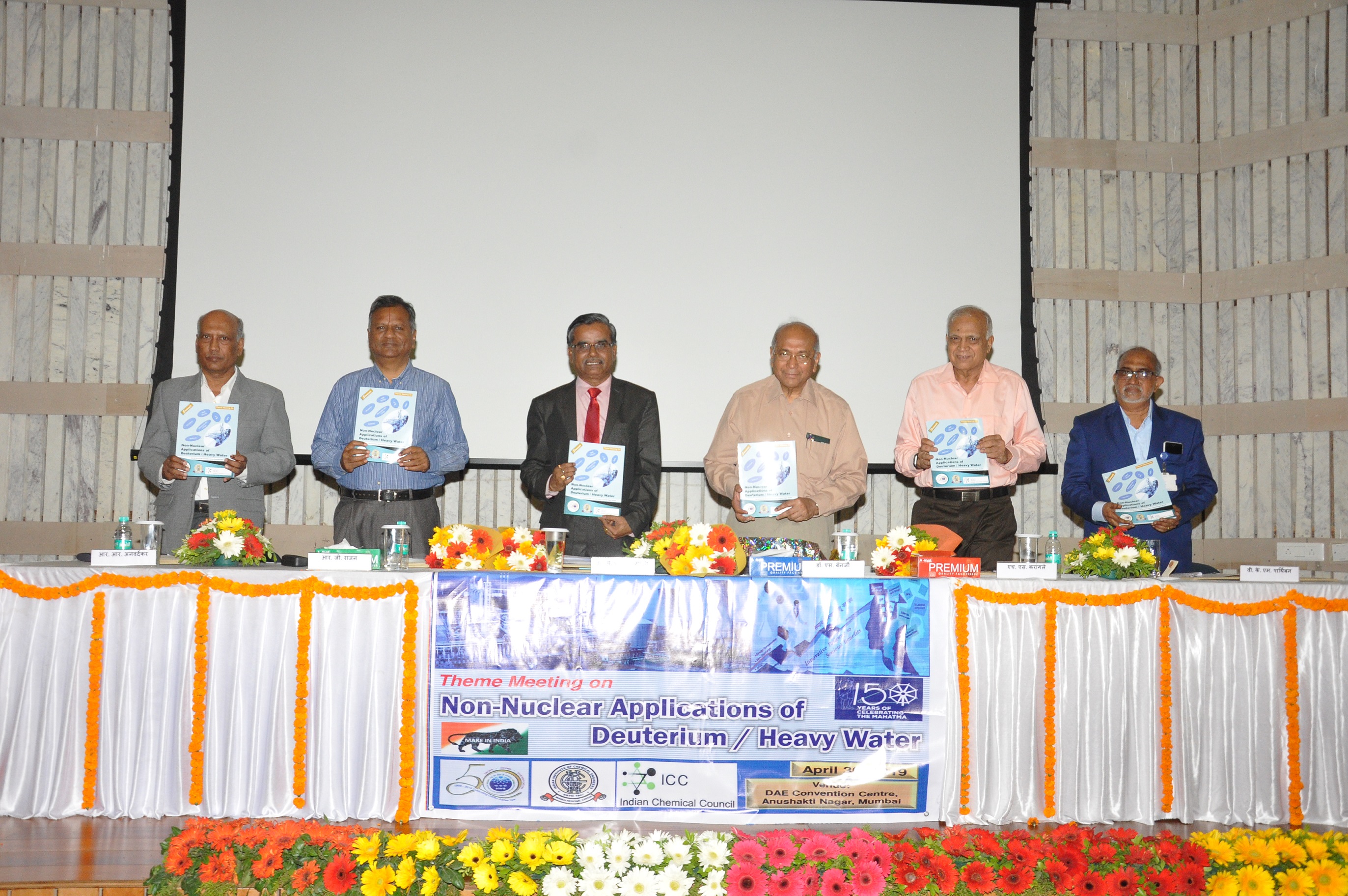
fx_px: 1234
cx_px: 674
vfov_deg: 39.9
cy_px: 448
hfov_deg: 57.3
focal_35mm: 33
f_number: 6.3
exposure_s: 1/125
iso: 1600
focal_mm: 22
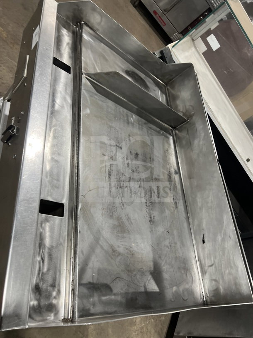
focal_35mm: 26
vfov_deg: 67.3
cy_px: 169
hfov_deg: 53.1
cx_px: 126
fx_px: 253
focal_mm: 5.7
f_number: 1.5
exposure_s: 1/101
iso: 125
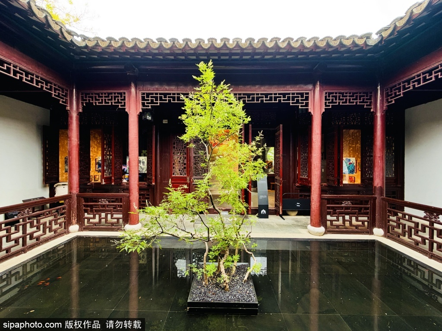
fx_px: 179
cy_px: 166
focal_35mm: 14
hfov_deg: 102.1
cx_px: 221
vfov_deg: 85.7
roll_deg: +0.2
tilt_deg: -1.0
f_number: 2.2
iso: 160
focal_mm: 2.22
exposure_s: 1/121
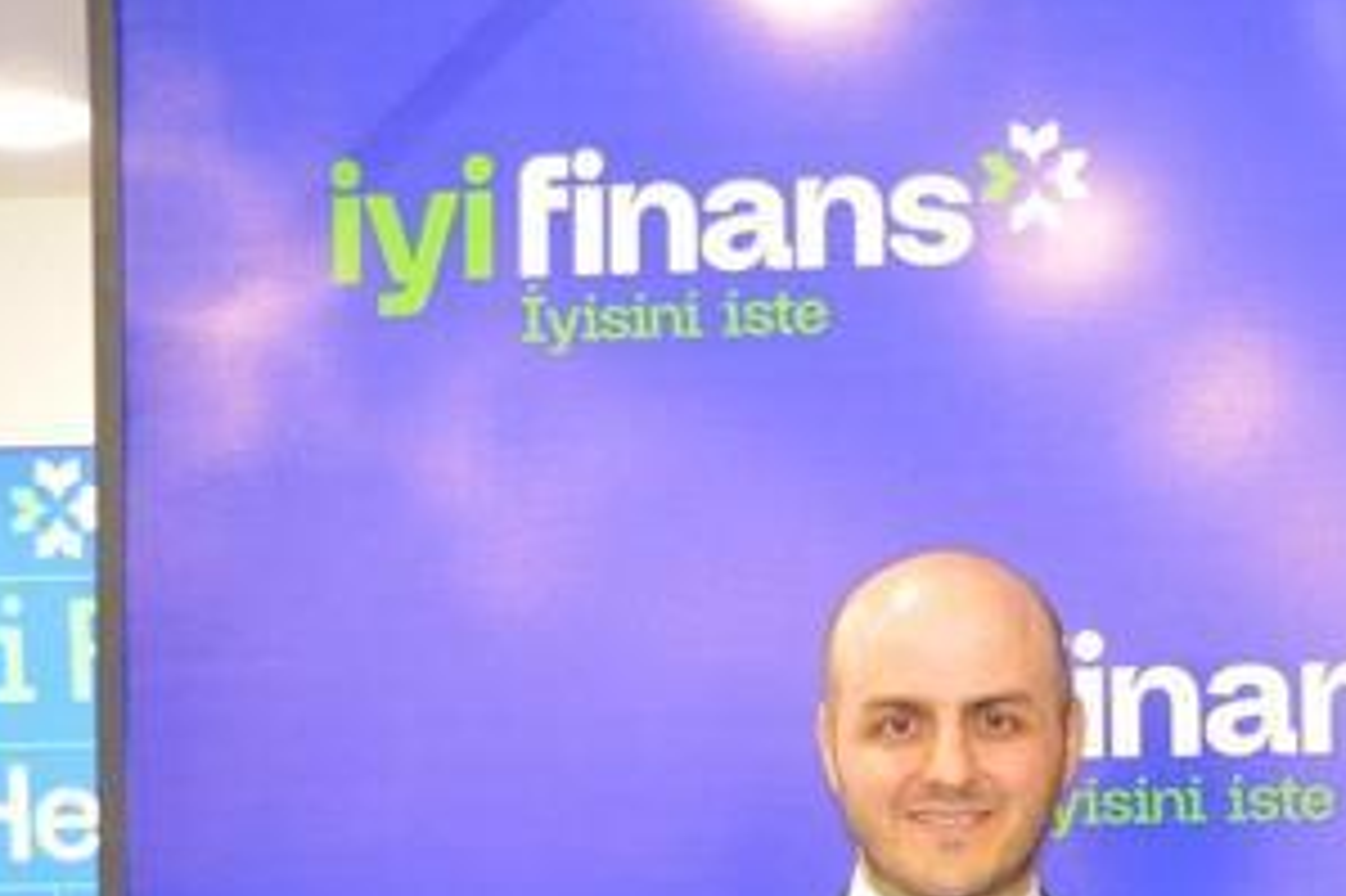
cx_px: 1535
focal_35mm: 108
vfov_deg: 12.4
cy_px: 1060
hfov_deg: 18.1
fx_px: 4036
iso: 800
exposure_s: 1/60
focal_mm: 28
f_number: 4.2
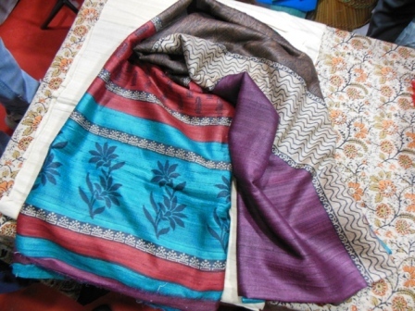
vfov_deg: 54.9
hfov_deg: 69.4
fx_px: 300
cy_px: 156
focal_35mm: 25
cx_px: 208
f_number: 3.2
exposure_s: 1/13
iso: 400
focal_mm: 4.5
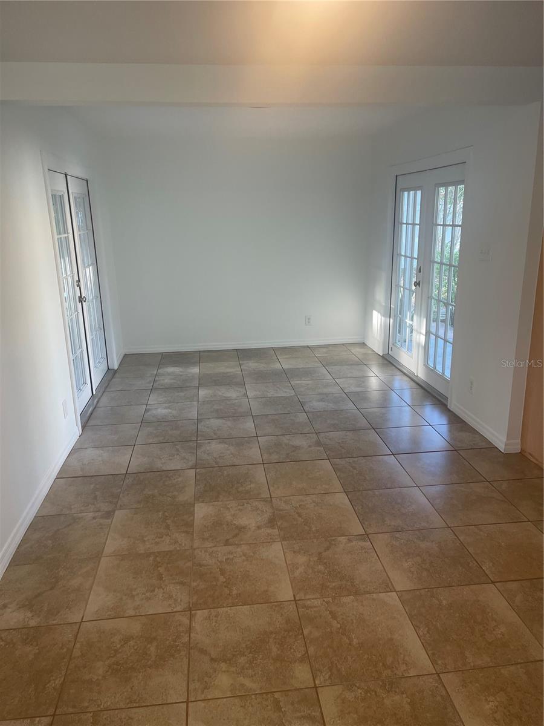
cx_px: 272
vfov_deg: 69.4
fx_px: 524
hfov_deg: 54.9
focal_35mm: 25
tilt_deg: -16.2
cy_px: 363
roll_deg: +1.6
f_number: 1.6
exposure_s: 1/120
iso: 125
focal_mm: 5.1
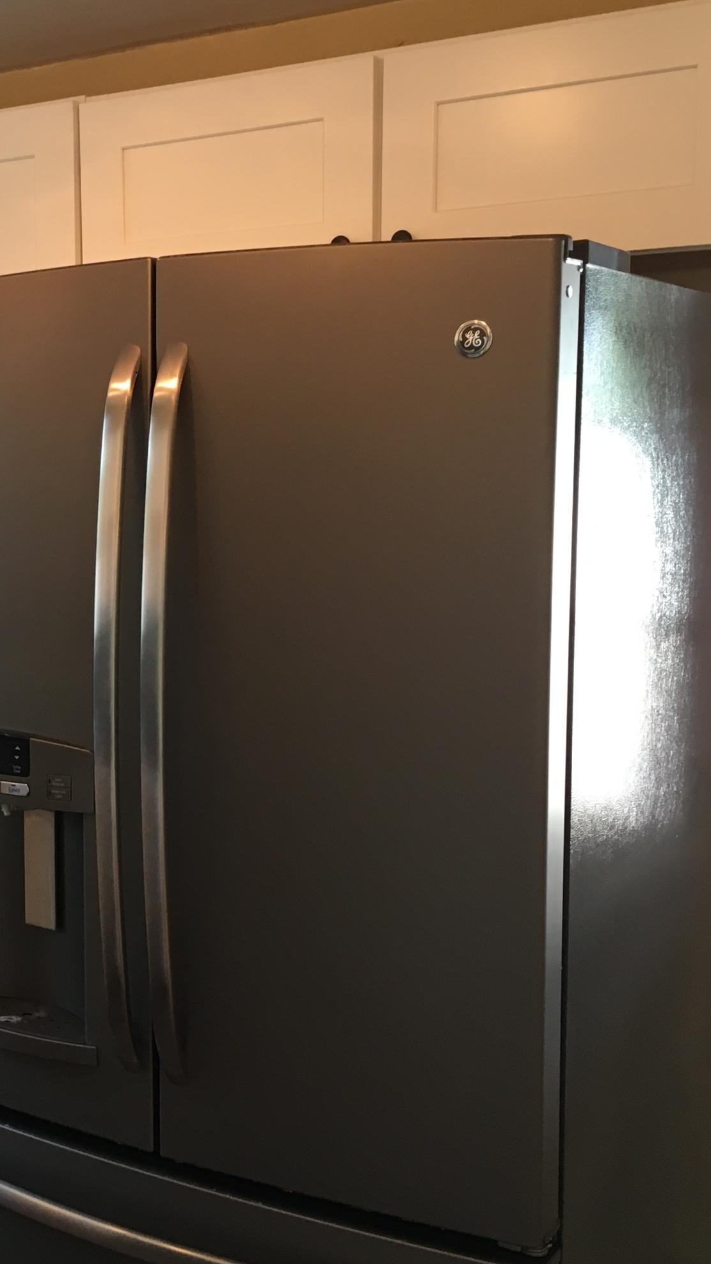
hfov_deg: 23.8
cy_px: 639
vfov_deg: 42.9
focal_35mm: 48
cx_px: -8
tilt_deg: -6.6
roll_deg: +0.5
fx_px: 1609
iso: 64
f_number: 2.2
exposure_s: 1/30
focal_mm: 4.15
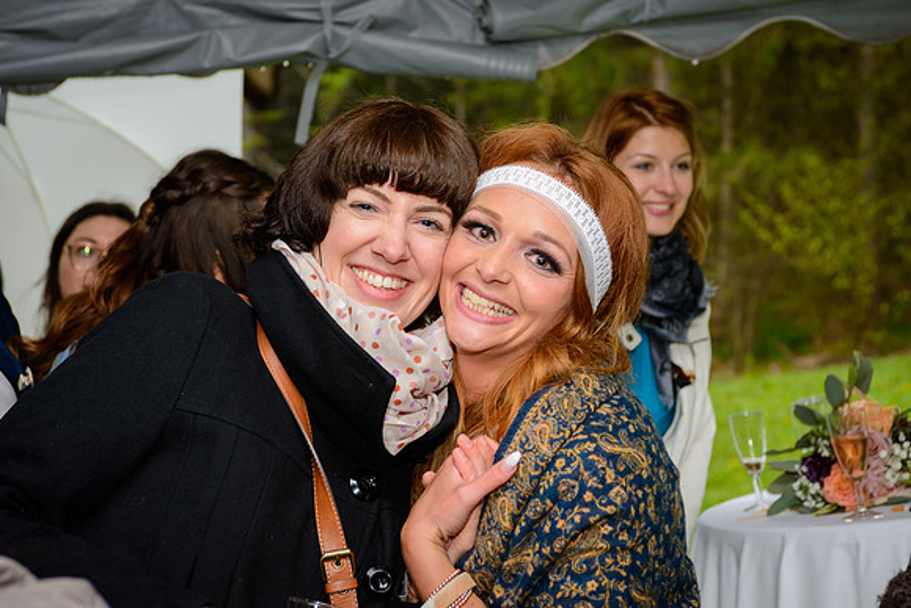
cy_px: 304
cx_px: 456
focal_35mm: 70
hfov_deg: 28.8
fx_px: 1772
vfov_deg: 19.5
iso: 500
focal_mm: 70
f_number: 6.3
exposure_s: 1/60
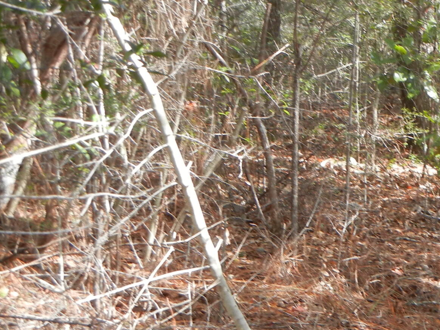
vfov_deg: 8.5
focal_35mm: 175
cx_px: 548
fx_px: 2224
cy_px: 208
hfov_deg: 11.1
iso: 160
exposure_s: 1/75.7
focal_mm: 12.2
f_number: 4.1
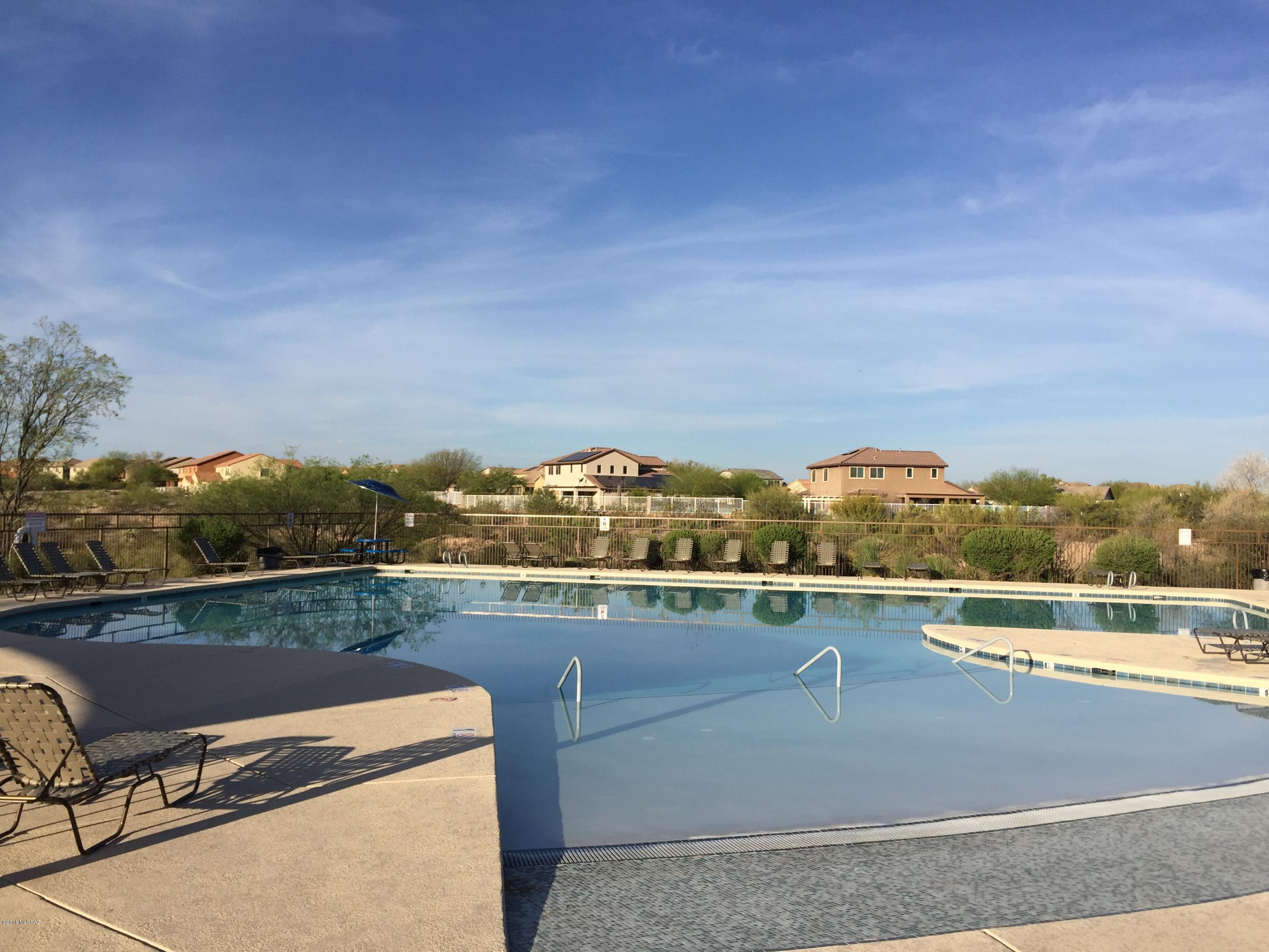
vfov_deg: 48.2
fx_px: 1063
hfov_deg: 61.7
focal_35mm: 29
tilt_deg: +1.1
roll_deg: +0.4
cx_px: 634
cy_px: 476
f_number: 2.2
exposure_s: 1/2198
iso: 32
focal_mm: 4.15
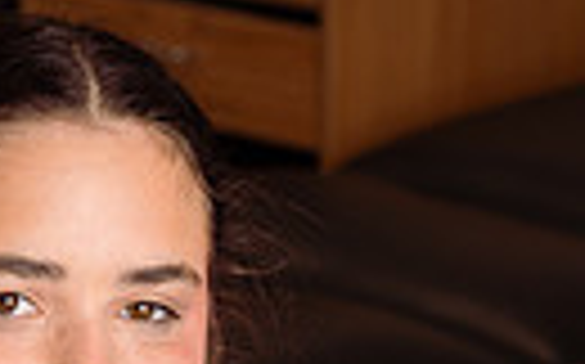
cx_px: 27
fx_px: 2931
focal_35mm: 184
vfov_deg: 6.7
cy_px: 935
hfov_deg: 11.3
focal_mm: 52
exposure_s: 1/250
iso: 125
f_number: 4.5
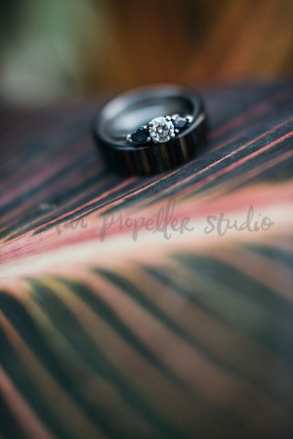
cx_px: 146
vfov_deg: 39.6
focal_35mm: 50
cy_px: 220
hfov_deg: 27.0
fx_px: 610
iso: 1250
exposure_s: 1/100
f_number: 2.2
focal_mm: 50
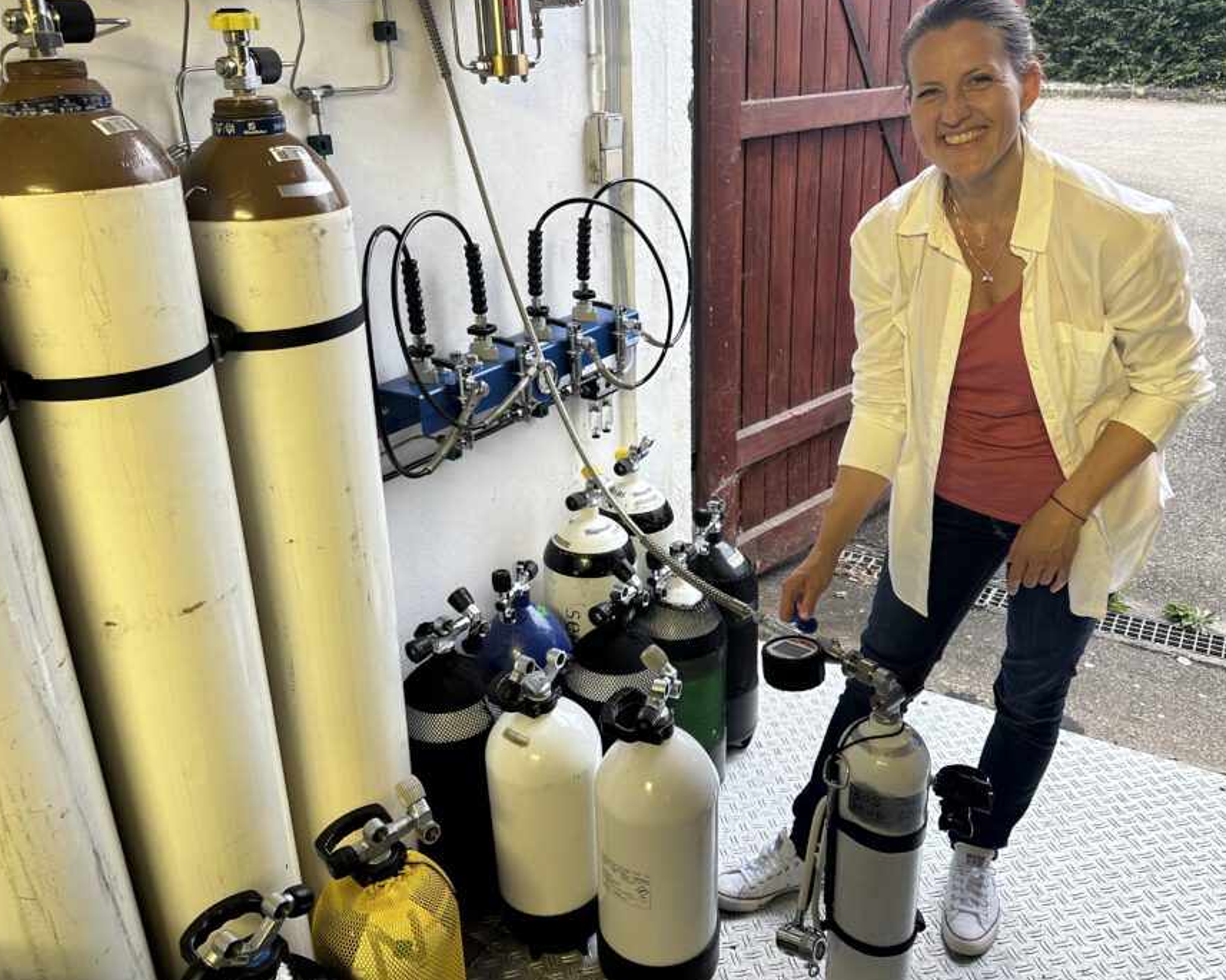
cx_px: 604
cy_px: 464
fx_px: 1016
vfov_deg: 51.5
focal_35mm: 28
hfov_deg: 62.2
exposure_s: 1/50
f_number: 1.78
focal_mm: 6.86
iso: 125
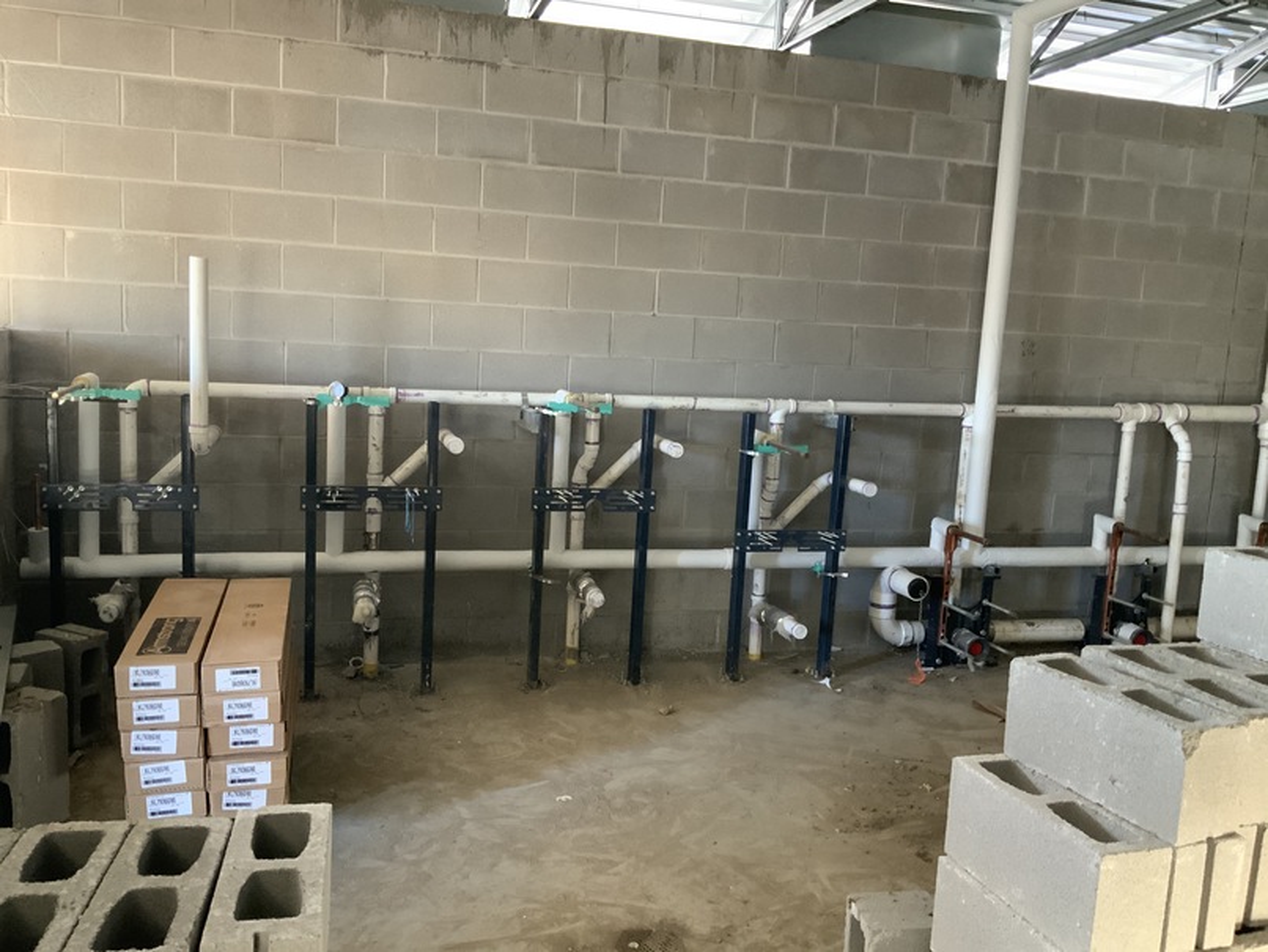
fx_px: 1063
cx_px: 634
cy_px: 476
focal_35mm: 29
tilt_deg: -8.0
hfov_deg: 61.6
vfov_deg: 48.3
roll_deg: -1.6
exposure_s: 1/60
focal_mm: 3
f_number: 1.8
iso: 250
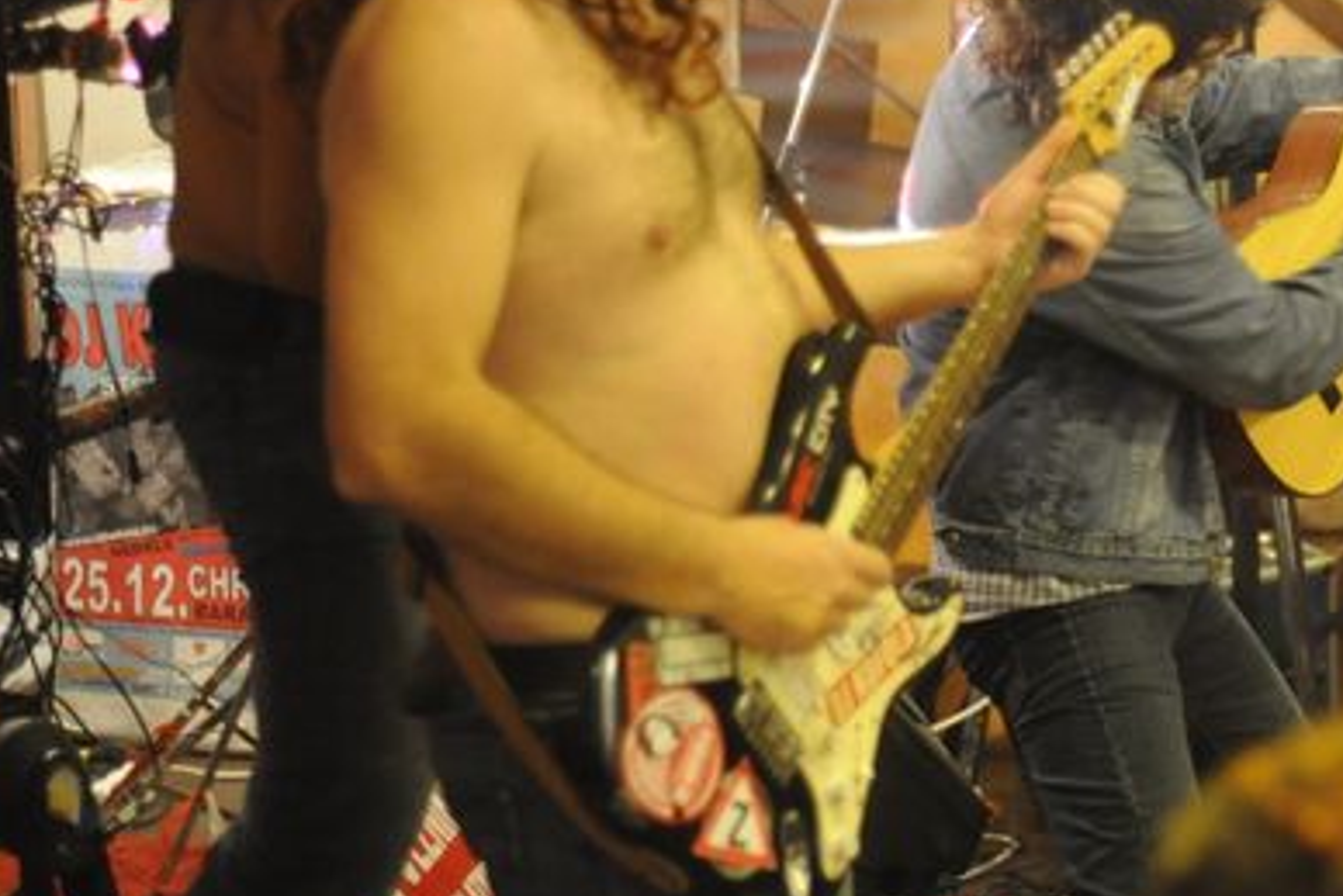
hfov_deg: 19.5
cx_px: 1187
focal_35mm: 103
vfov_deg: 13.3
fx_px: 3844
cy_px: 317
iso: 4500
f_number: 1.8
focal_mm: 50
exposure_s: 1/100
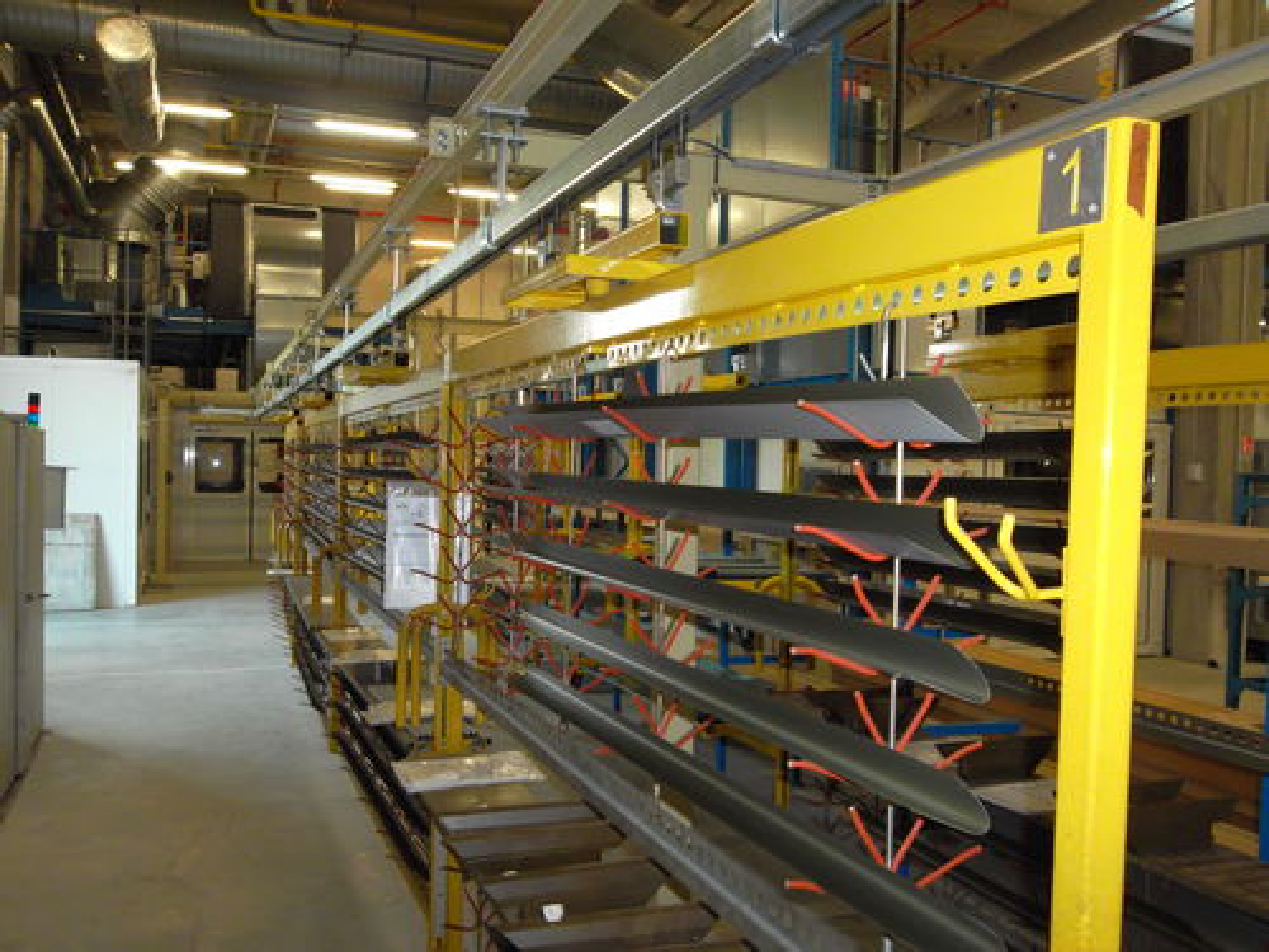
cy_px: 476
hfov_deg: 56.8
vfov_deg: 44.2
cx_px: 634
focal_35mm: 32
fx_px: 1173
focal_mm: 5.7
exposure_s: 1/45
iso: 320
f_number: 3.7
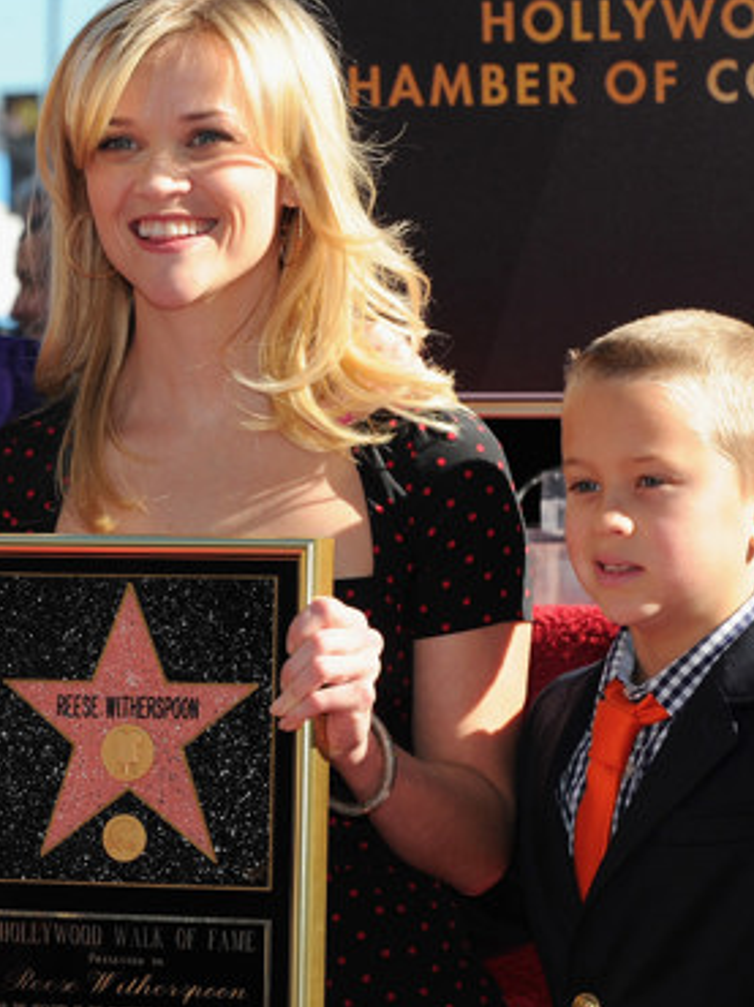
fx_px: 7036
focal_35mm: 242
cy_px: 532
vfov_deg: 8.2
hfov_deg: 6.1
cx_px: 44
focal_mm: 135
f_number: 9
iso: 320
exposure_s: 1/250
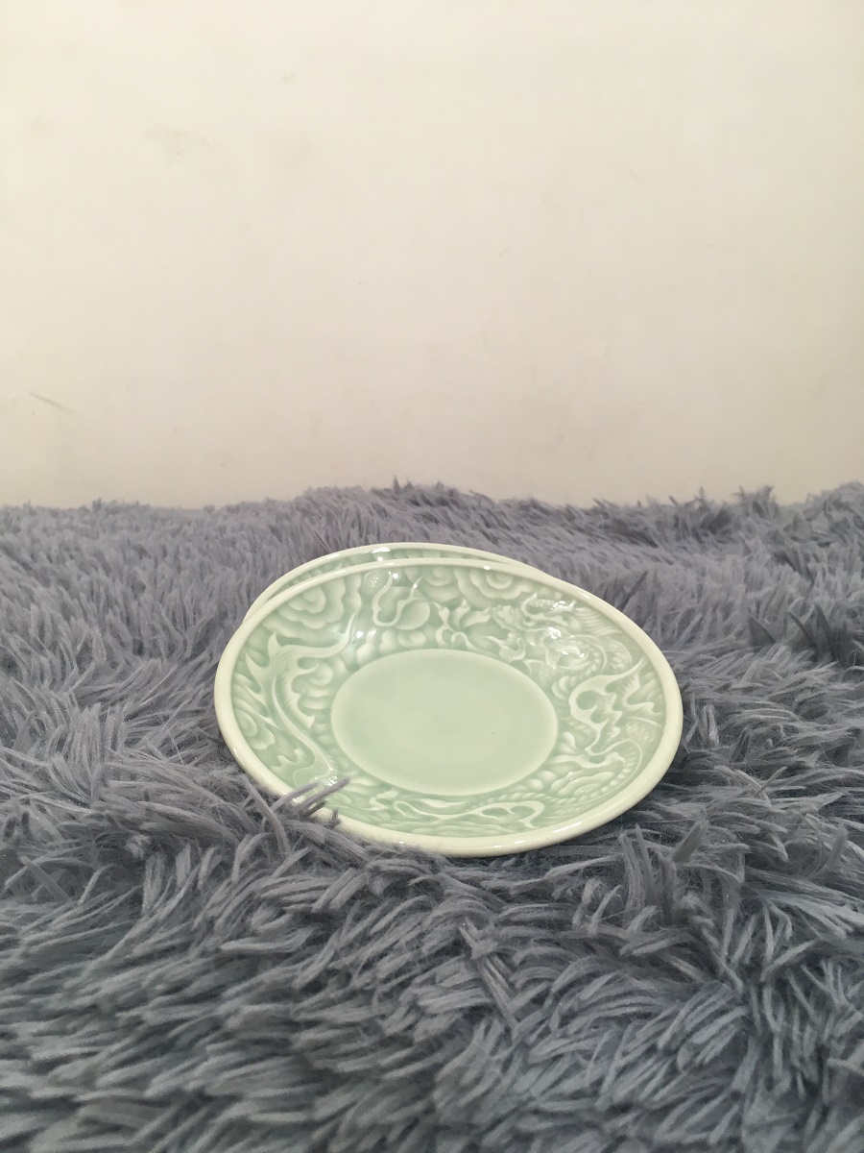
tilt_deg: -17.1
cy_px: 576
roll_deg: -0.8
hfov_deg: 48.2
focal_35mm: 29
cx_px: 432
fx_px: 965
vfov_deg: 61.7
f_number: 2.2
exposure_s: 1/33
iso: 64
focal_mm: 4.15
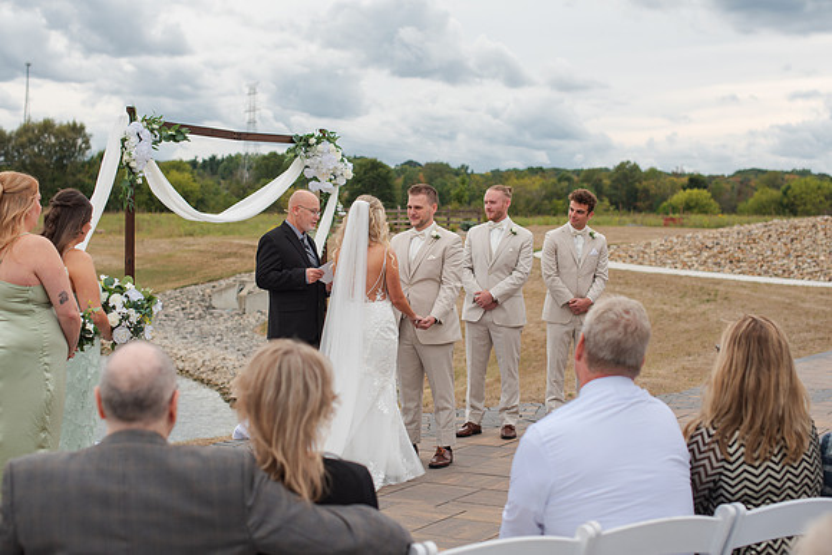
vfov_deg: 23.8
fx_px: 1318
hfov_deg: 35.0
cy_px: 246
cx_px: 416
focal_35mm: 57
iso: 100
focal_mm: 50
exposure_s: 1/800
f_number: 3.2
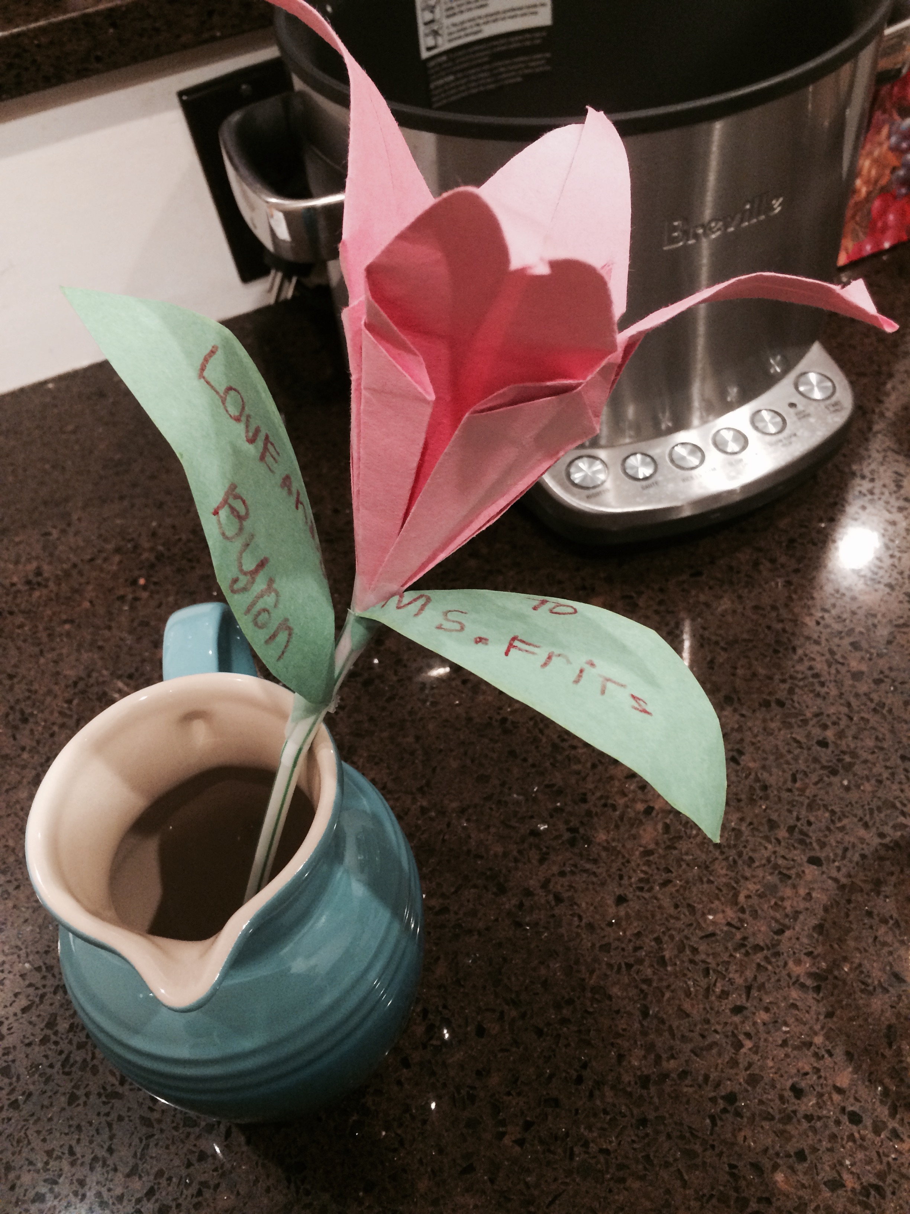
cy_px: 607
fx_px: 1016
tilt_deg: -51.7
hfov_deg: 48.2
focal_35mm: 29
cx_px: 455
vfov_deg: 61.7
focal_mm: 4.15
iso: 200
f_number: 2.2
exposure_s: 1/30
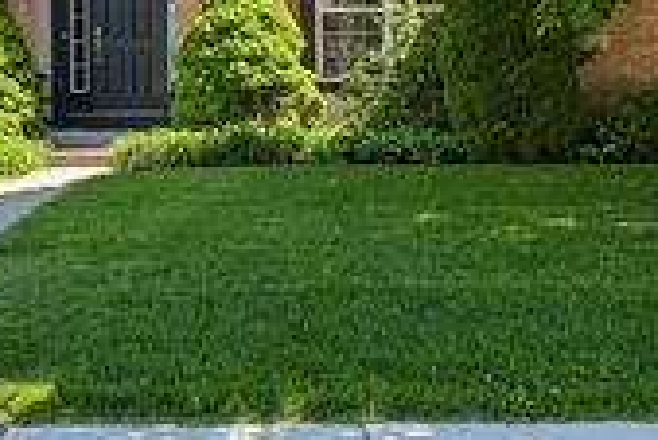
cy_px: 80
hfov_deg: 30.9
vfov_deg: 20.7
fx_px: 1189
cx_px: 354
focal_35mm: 65
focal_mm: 22
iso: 100
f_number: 8
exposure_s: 1/50
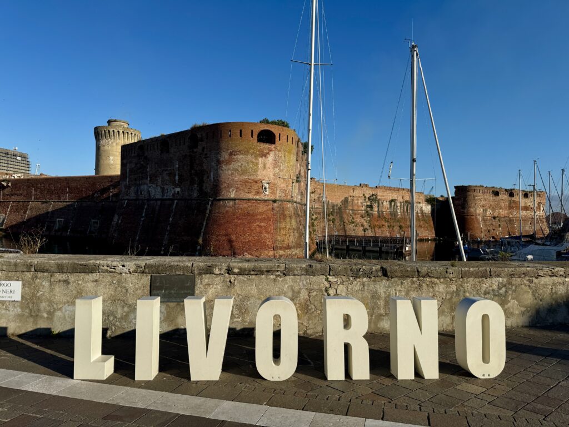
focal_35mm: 24
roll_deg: -1.3
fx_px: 394
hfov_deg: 71.6
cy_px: 214
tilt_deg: +0.6
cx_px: 284
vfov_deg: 56.8
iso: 80
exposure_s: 1/5814
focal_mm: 6.76
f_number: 1.78
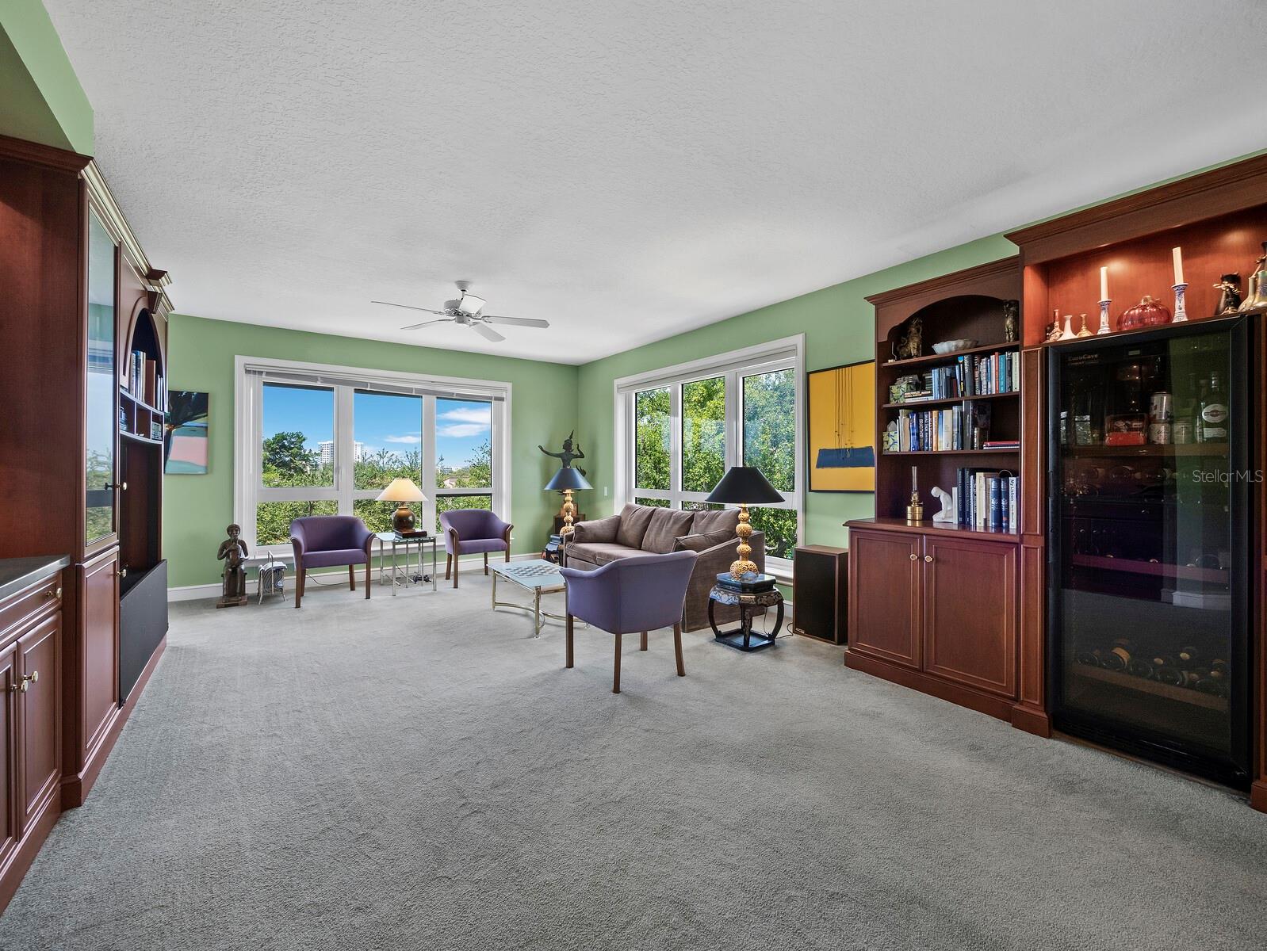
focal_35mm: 14
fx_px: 513
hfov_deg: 102.0
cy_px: 476
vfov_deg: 85.7
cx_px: 634
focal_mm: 7
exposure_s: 1/3
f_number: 10
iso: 400
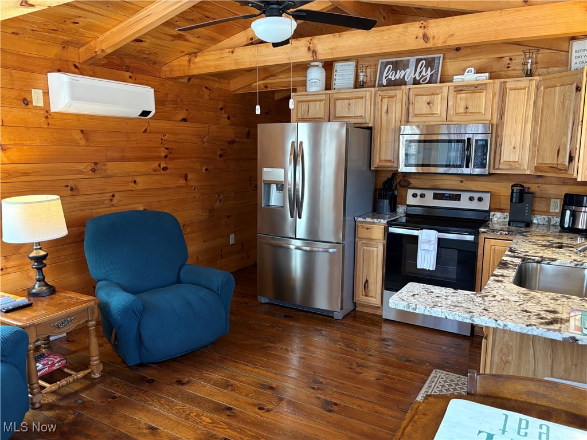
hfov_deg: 67.3
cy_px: 220
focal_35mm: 26
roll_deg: +0.3
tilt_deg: -7.7
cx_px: 294
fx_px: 441
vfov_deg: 53.1
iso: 160
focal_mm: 5.96
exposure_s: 1/60
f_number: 1.6
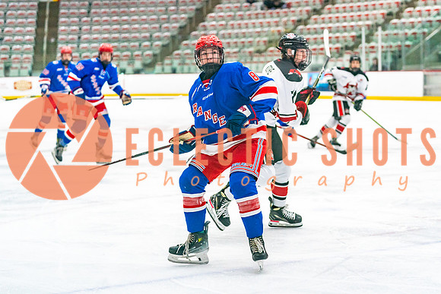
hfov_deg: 22.5
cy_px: 147
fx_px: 1109
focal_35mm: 91
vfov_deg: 15.1
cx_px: 270
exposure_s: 1/1000
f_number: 2.8
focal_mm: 74
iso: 3200
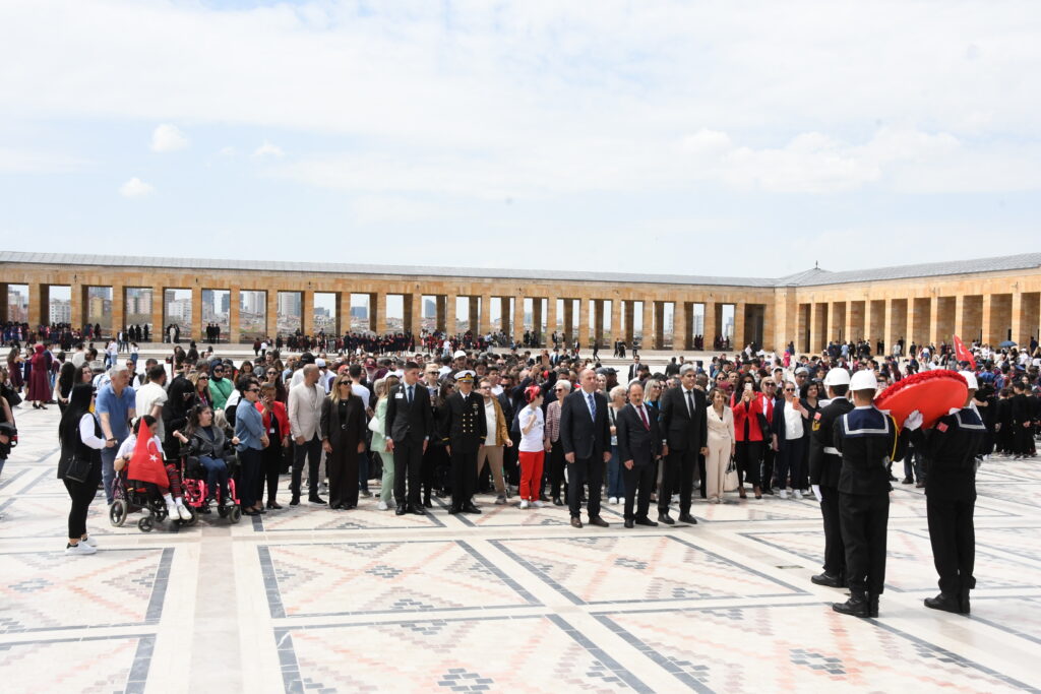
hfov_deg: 49.5
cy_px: 347
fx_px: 1128
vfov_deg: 34.2
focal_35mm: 39
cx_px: 520
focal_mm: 26
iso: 2000
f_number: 16
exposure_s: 1/1000
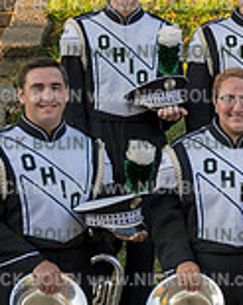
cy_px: 189
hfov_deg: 11.0
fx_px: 1179
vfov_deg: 14.7
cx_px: 431
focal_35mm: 131
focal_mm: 37
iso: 125
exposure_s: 1/80
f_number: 4
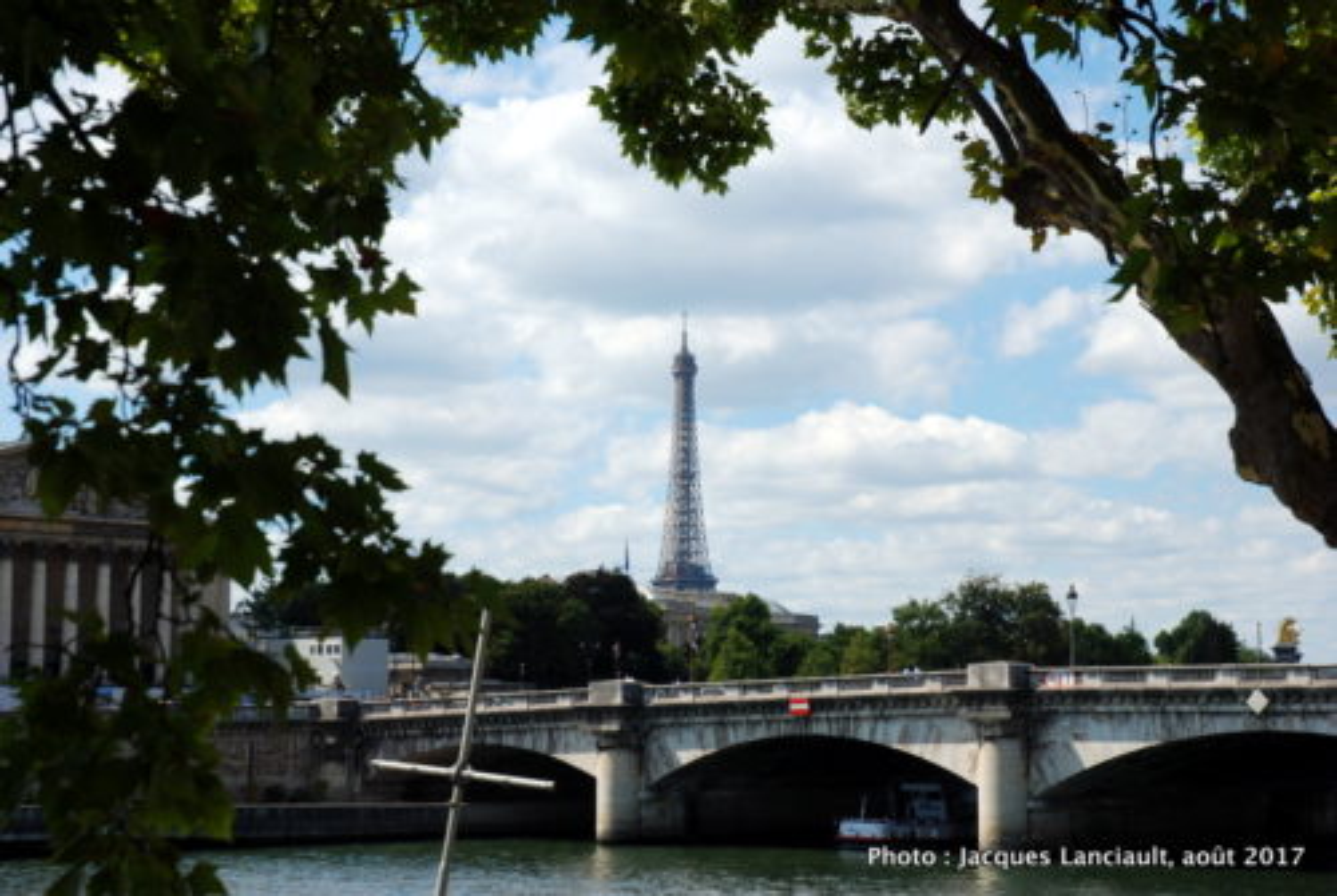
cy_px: 448
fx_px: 2678
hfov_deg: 28.0
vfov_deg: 19.0
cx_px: 668
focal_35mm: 72
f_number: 8
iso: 100
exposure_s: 1/250
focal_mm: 48
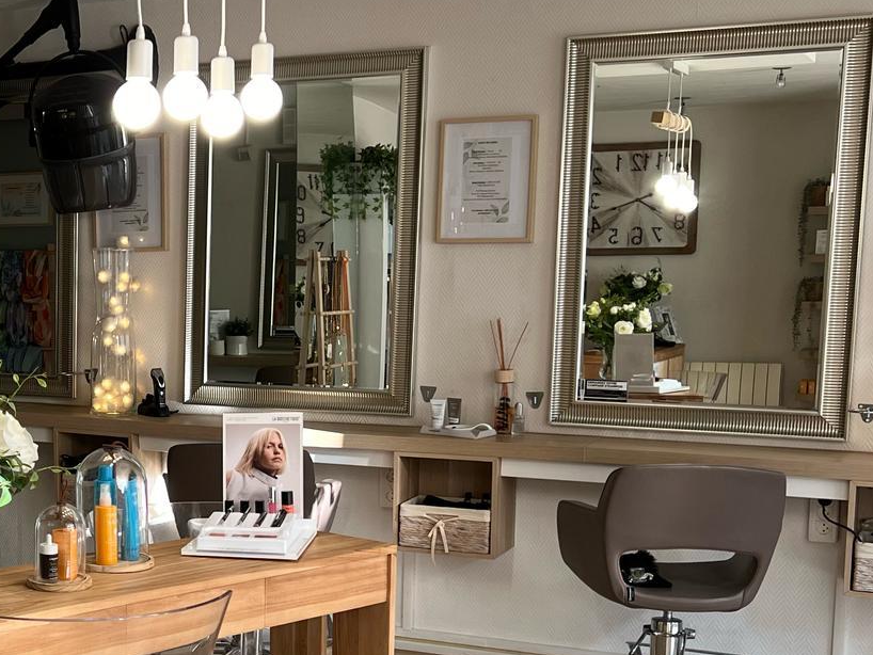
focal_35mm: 61
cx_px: 26
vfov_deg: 23.9
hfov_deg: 29.8
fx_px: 1539
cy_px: 447
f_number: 1.5
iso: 80
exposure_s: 1/121
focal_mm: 5.7
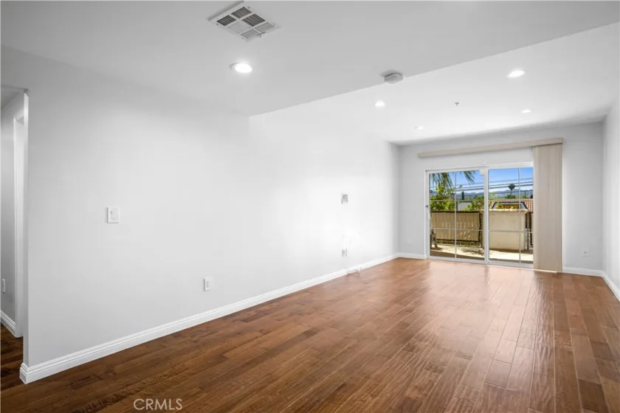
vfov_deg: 65.9
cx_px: 310
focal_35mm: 18
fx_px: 319
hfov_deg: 88.4
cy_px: 206
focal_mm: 18.5
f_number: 8
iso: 125
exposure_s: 1/5
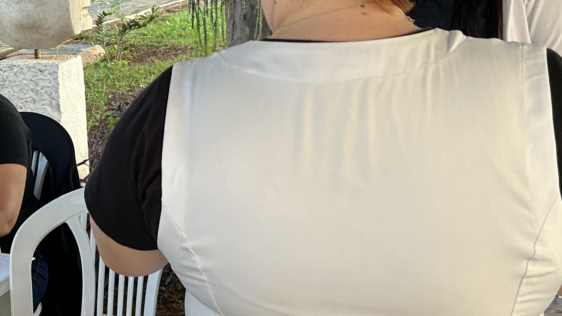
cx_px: 67
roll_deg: +2.3
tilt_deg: -8.1
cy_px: 45
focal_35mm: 73
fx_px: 1088
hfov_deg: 28.0
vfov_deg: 16.4
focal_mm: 5.7
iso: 80
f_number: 1.5
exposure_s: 1/121
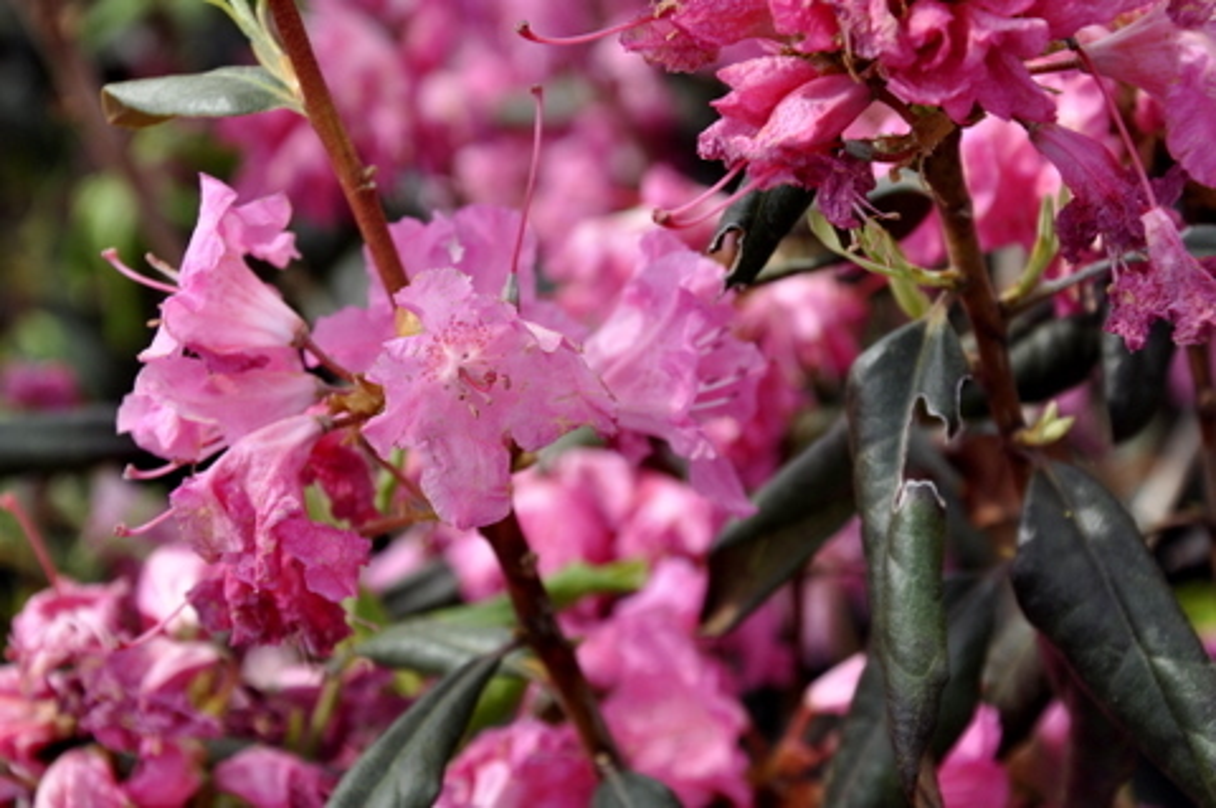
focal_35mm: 99
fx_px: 3341
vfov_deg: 13.8
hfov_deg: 20.6
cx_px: 608
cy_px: 404
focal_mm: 66
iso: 200
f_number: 9
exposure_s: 1/320
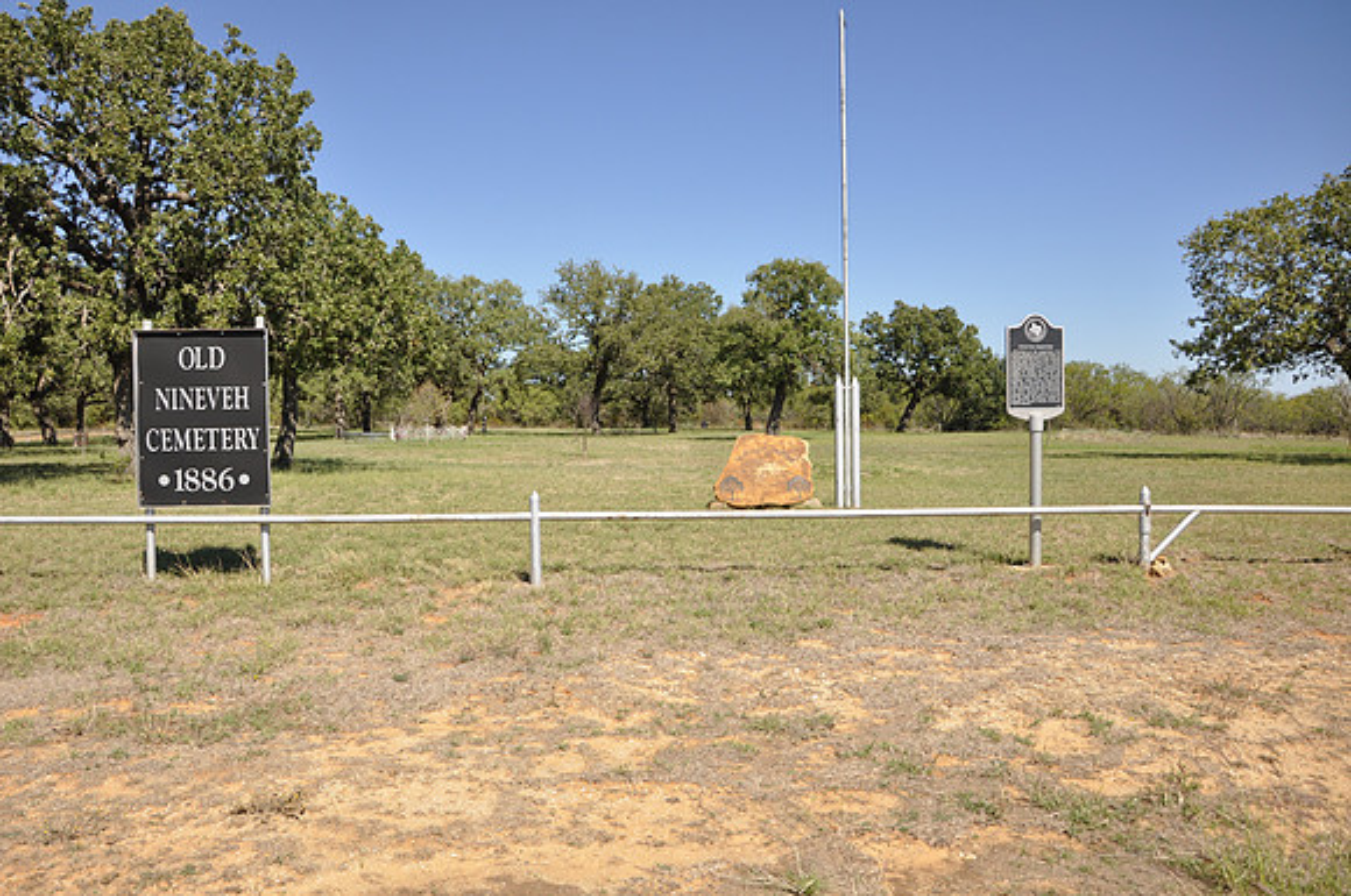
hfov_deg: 67.5
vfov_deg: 47.8
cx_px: 676
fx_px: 1012
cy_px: 448
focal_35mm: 27
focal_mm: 18
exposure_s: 1/200
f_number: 7.1
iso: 200
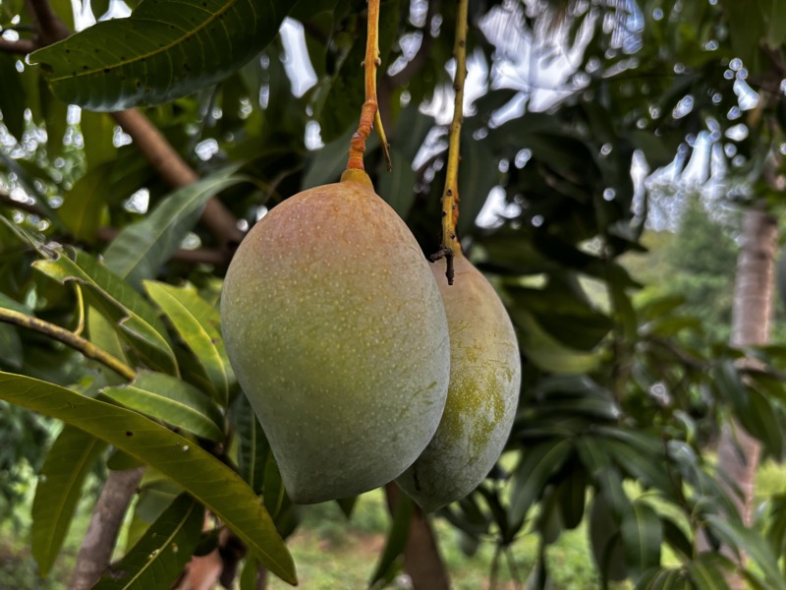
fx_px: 590
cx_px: 393
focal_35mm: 26
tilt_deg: +7.3
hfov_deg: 67.3
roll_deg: -4.6
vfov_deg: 53.1
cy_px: 295
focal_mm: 5.96
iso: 80
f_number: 1.6
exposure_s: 1/121
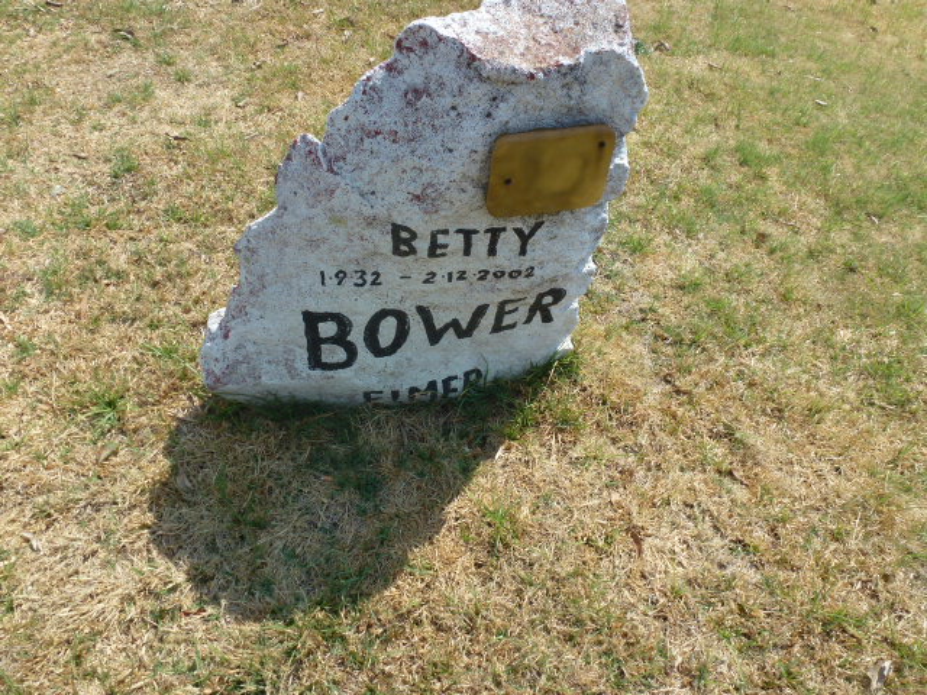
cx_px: 464
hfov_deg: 71.6
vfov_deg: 56.8
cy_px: 348
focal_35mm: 24
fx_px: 643
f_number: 4
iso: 100
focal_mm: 4.3
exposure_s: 1/500
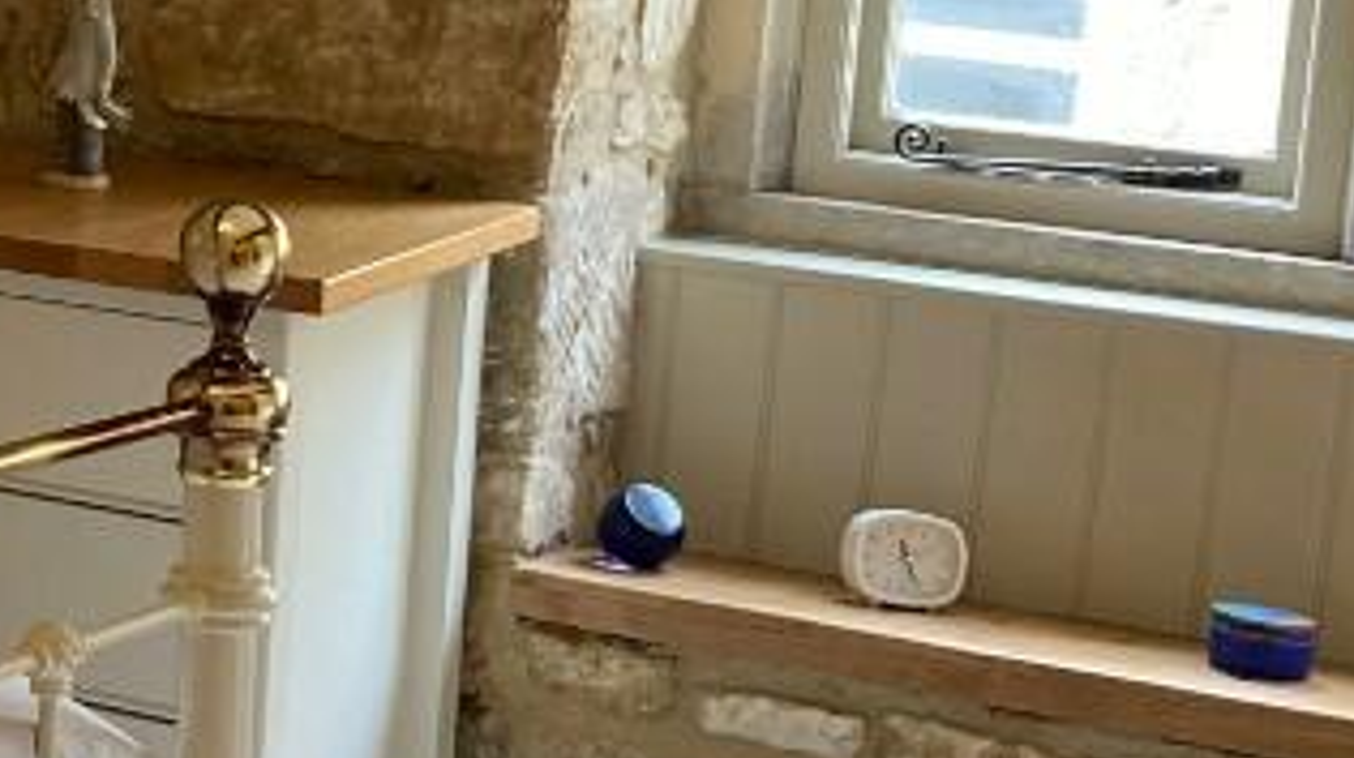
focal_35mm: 99
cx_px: -176
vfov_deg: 12.2
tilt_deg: -10.0
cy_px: 197
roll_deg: -2.9
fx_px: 3551
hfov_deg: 20.5
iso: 100
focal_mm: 3.99
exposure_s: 1/50
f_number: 1.8
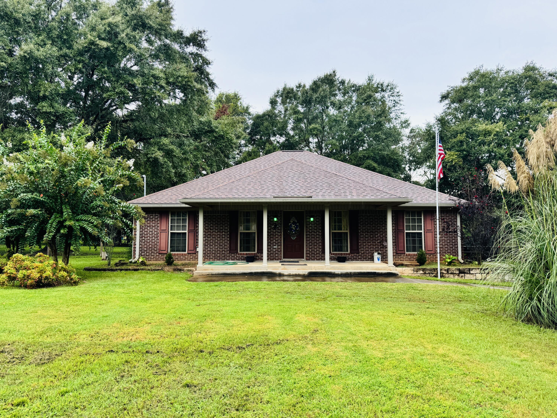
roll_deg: +0.5
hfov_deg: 71.6
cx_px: 278
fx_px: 386
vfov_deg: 56.8
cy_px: 209
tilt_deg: +4.2
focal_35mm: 24
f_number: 1.78
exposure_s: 1/121
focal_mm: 6.76
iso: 80
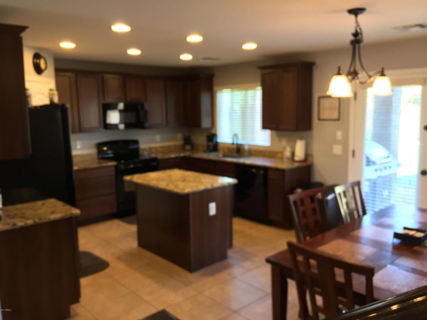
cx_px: 214
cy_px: 160
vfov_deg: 48.2
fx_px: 358
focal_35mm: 29
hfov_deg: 61.7
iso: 100
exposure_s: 1/30
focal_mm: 4.15
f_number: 2.2
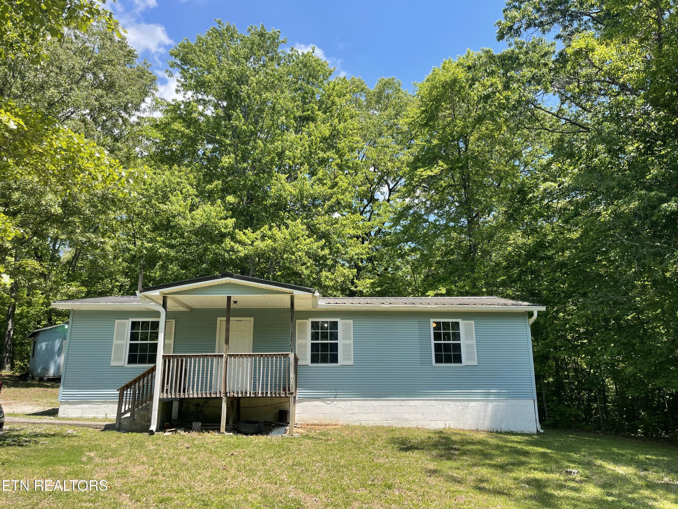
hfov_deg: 69.4
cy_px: 254
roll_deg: +0.0
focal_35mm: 25
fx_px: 490
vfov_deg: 54.9
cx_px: 339
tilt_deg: +14.4
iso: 32
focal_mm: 5.1
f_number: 1.6
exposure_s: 1/1353
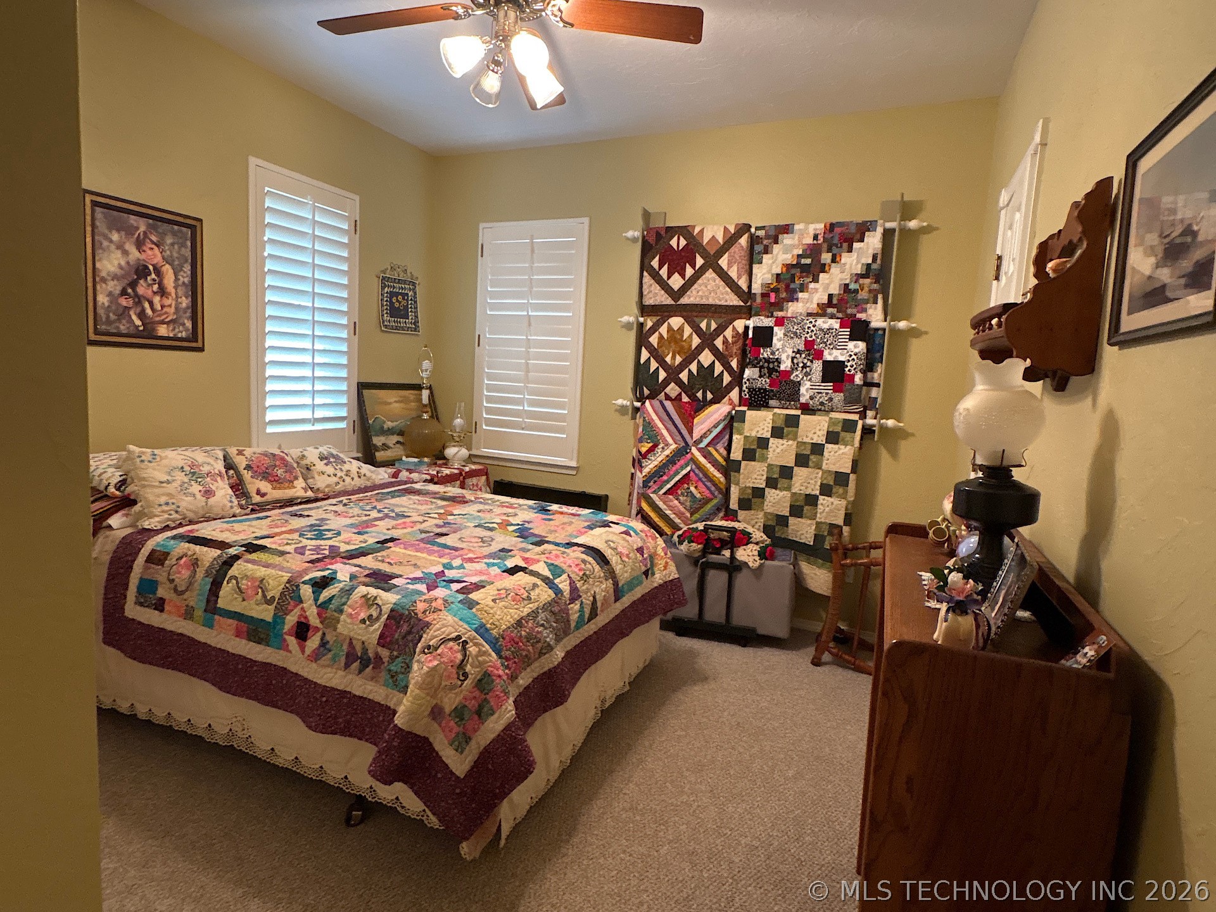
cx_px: 608
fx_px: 492
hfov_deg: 102.1
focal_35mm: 14
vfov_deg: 85.7
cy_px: 456
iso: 500
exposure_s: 1/60
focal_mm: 2.22
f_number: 2.2
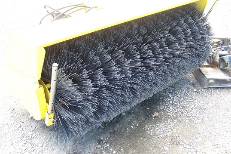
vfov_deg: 33.3
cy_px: 71
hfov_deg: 48.5
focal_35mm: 40
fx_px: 256
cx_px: 116
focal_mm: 6.3
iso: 64
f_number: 2.8
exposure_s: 1/60
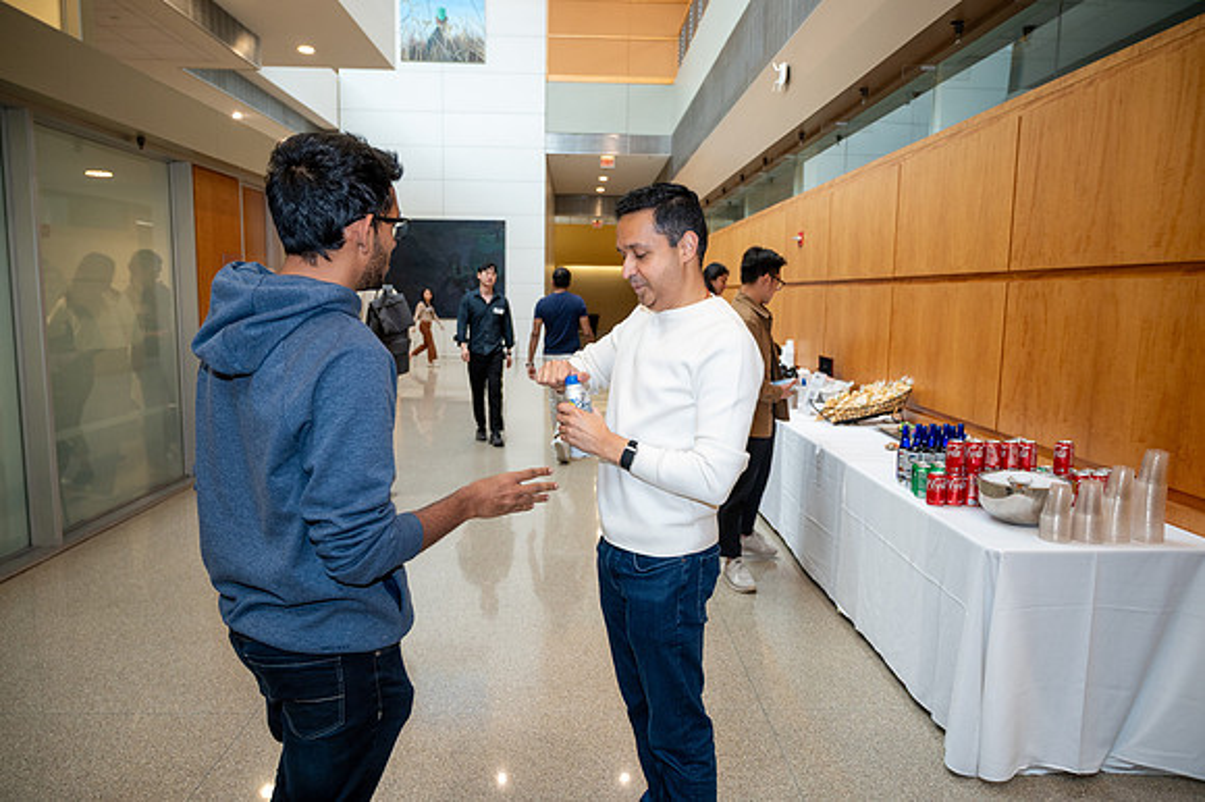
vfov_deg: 50.4
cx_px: 602
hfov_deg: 70.5
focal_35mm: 26
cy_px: 401
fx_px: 853
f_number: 4
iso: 1600
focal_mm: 25.5
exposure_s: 1/125
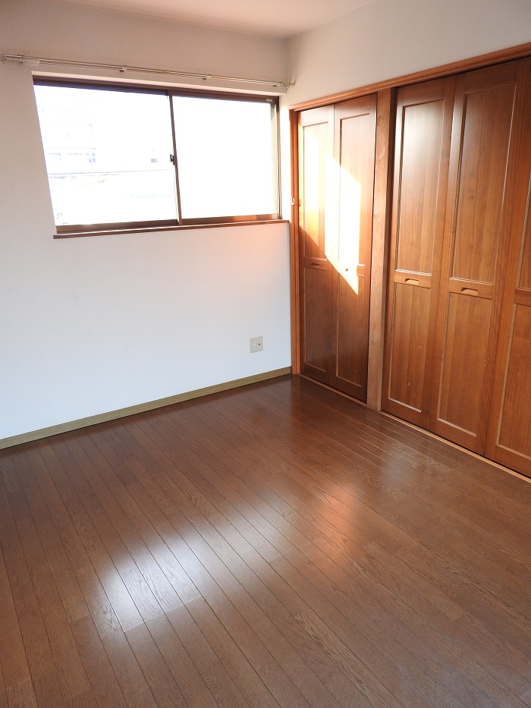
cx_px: 266
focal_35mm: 24
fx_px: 491
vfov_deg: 71.6
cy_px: 354
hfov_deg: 56.8
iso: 125
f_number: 3.3
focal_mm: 4.3
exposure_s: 1/30
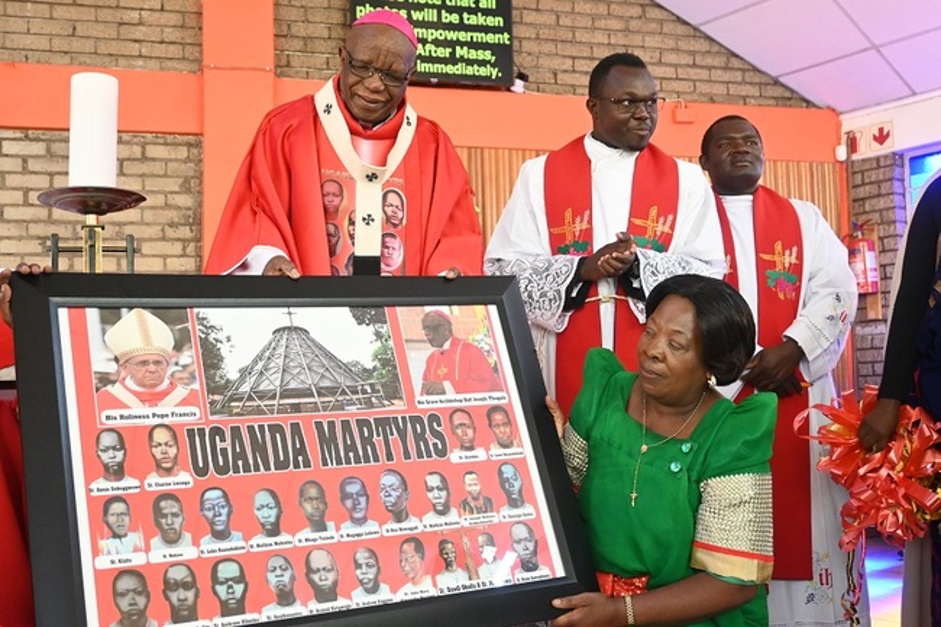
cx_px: 470
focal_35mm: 41
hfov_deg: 47.2
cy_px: 314
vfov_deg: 32.4
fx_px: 1078
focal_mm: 27.5
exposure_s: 1/125
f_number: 4.5
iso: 2500
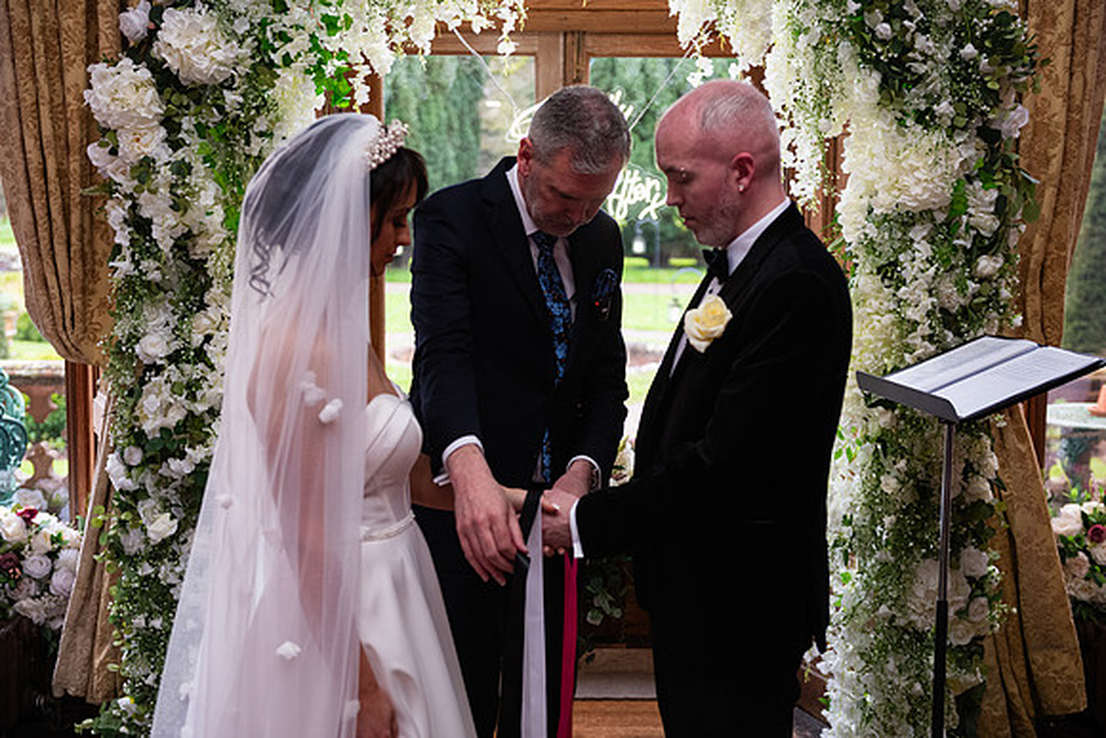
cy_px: 369
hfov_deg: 38.2
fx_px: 1598
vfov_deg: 26.0
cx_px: 553
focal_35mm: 52
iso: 1000
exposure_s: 1/160
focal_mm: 52
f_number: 3.5
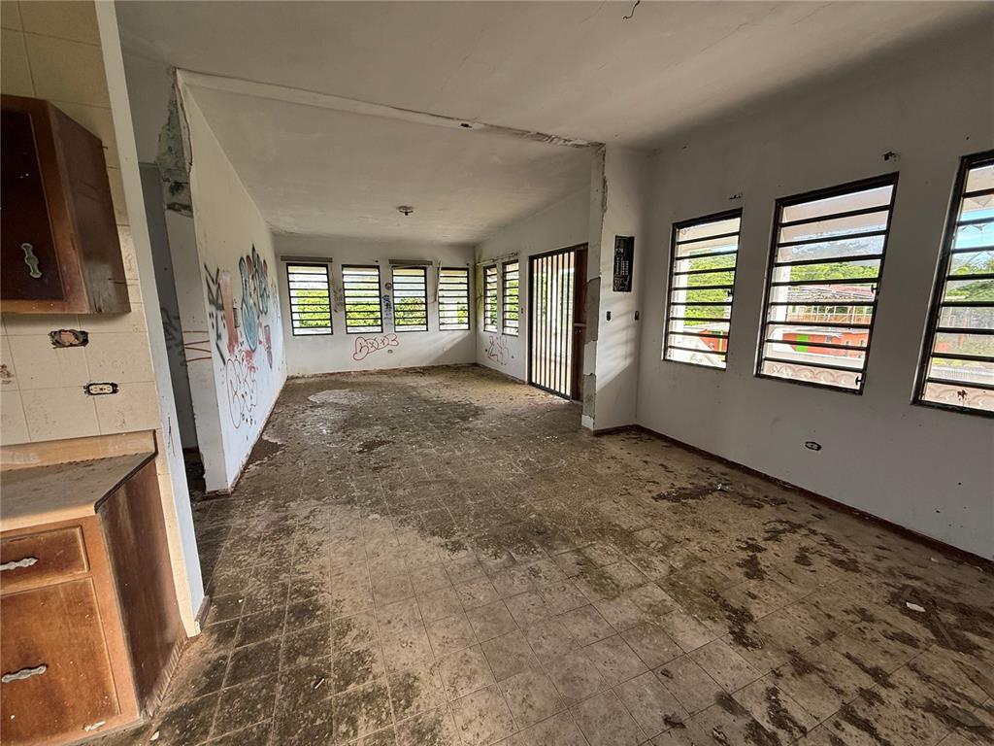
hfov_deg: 102.1
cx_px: 497
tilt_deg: -9.4
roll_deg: +0.8
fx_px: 402
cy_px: 373
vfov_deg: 85.7
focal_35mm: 14
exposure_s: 1/99
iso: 100
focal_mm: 2.22
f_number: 2.2
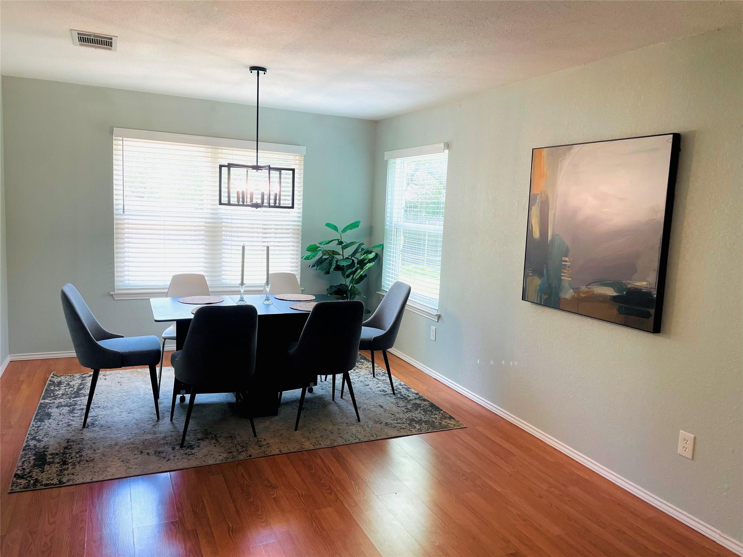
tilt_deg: -7.2
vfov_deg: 53.1
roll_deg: -1.9
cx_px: 372
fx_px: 558
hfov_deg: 67.3
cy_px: 278
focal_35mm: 26
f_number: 1.6
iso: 80
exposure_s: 1/120
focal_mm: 4.2
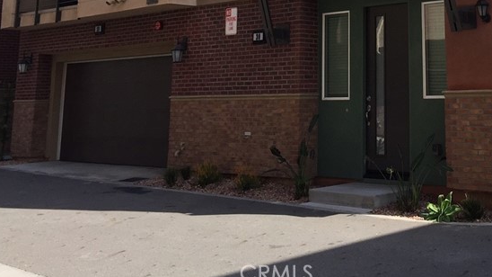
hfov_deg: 34.2
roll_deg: -0.5
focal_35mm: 59
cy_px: -59
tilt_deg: +11.1
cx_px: 405
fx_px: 770
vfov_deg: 19.2
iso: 32
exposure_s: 1/1276
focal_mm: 4.15
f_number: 2.2
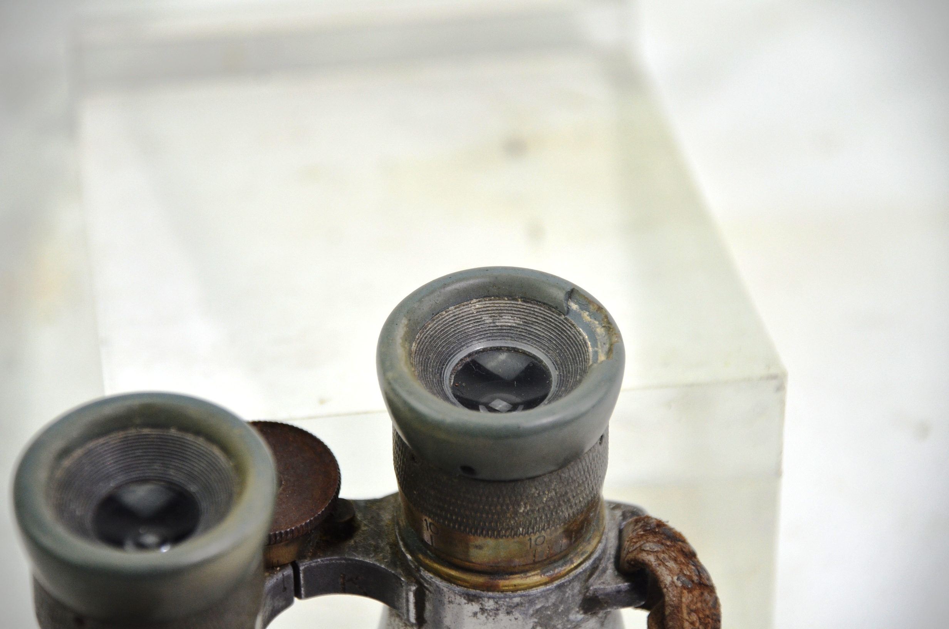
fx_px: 5327
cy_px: 314
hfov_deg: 10.2
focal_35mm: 202
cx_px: 474
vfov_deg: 6.8
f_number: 5.6
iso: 720
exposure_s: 1/250
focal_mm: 135
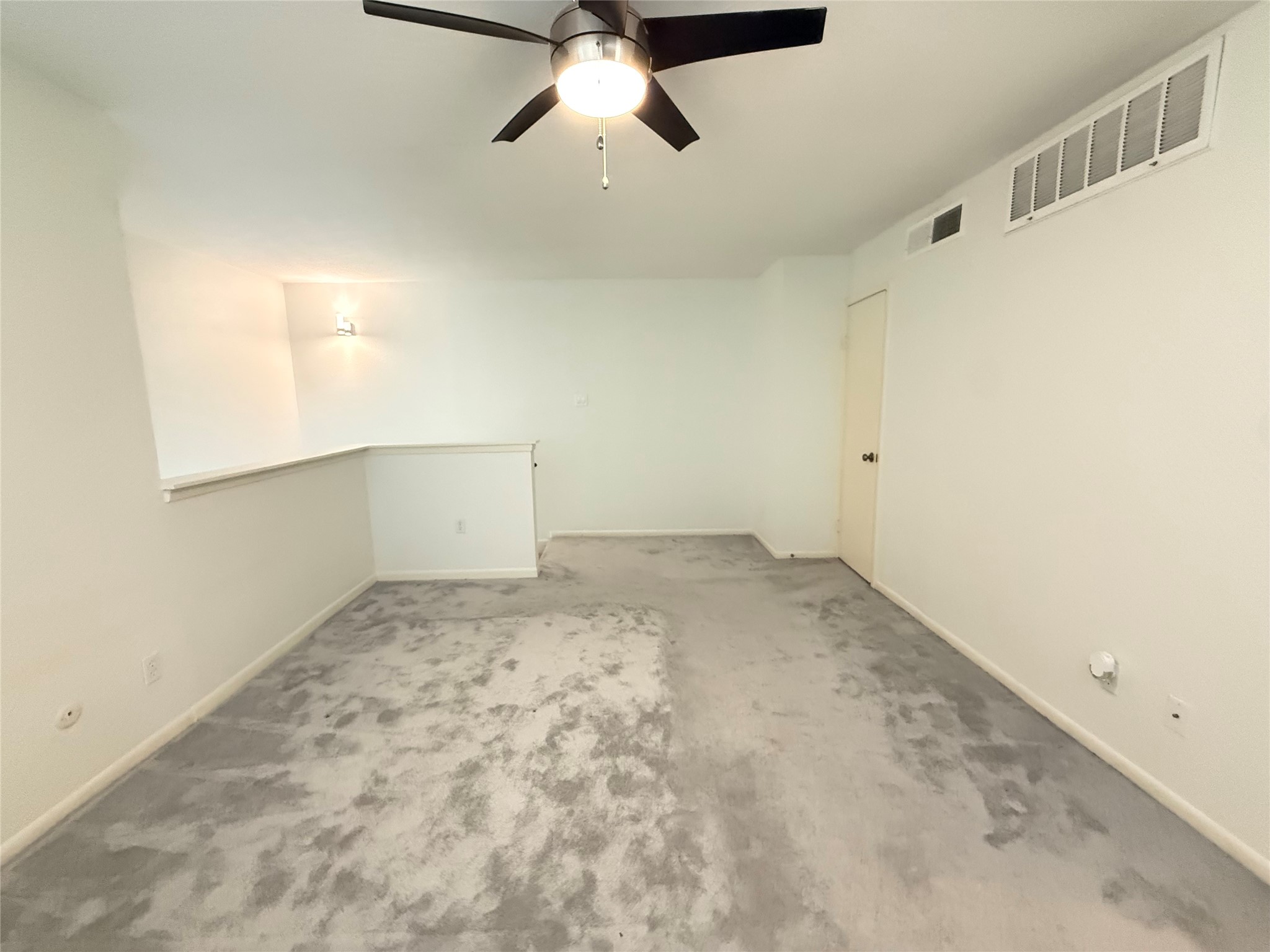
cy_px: 476
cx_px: 635
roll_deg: +0.6
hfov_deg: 102.1
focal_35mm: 14
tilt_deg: -7.3
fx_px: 514
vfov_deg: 85.7
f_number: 2.2
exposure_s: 1/60
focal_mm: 2.22
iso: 1000
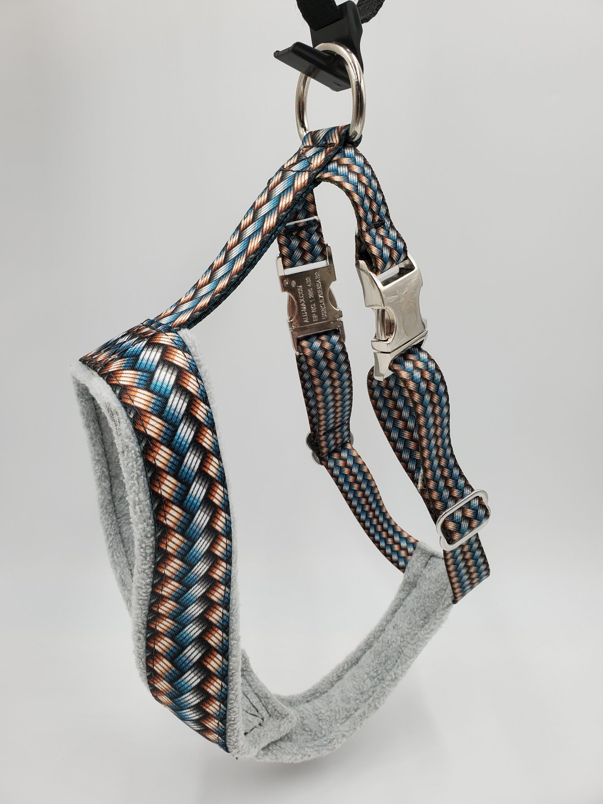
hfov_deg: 53.1
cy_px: 402
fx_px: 604
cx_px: 302
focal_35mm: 26
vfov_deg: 67.3
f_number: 2.4
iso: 50
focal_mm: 4.3
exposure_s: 1/113
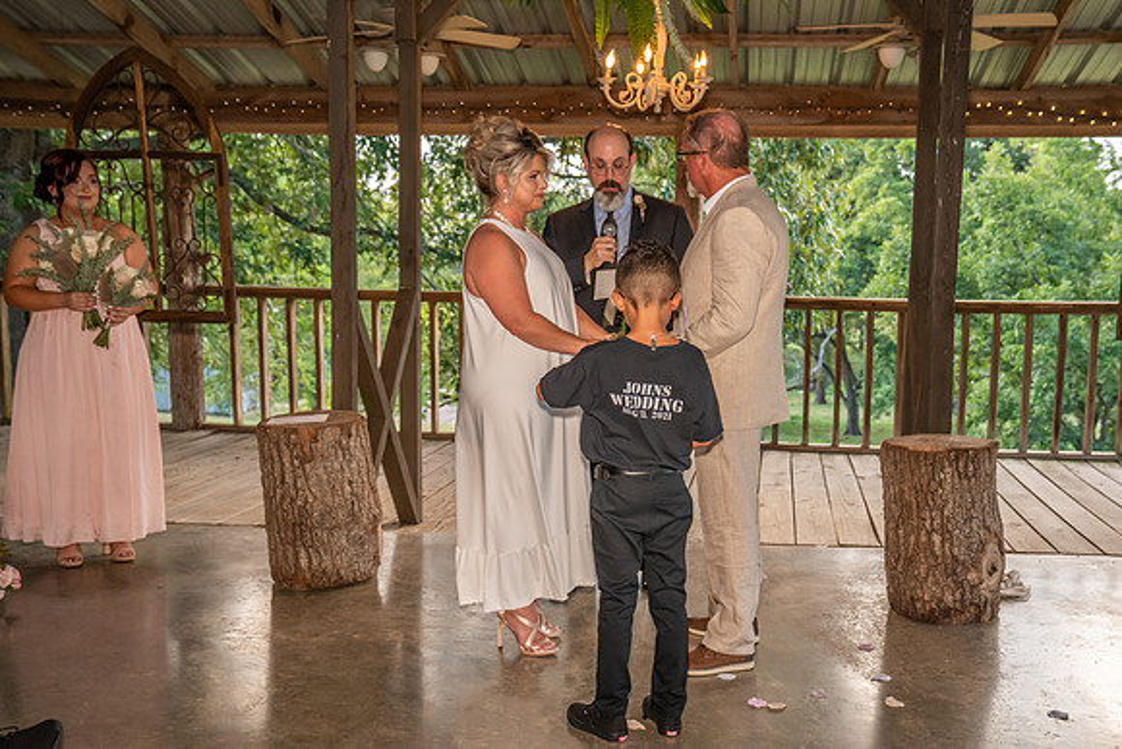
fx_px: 1235
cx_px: 618
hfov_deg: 48.8
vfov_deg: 33.7
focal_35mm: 40
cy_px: 412
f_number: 4.5
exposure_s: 1/160
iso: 1000
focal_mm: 36
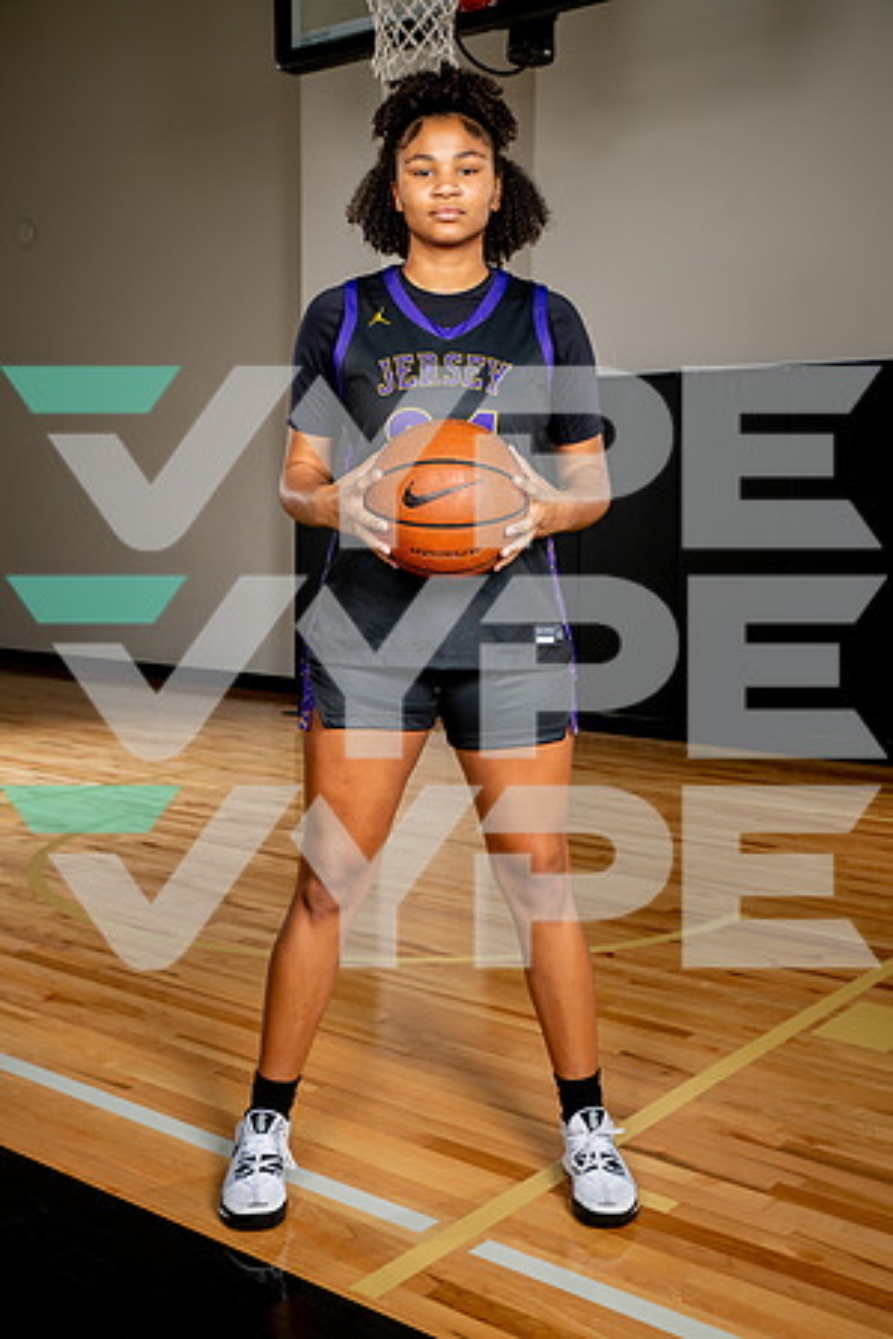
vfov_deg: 48.5
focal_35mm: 40
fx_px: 1488
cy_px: 670
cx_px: 446
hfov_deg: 33.4
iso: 250
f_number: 8
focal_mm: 40
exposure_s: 1/500
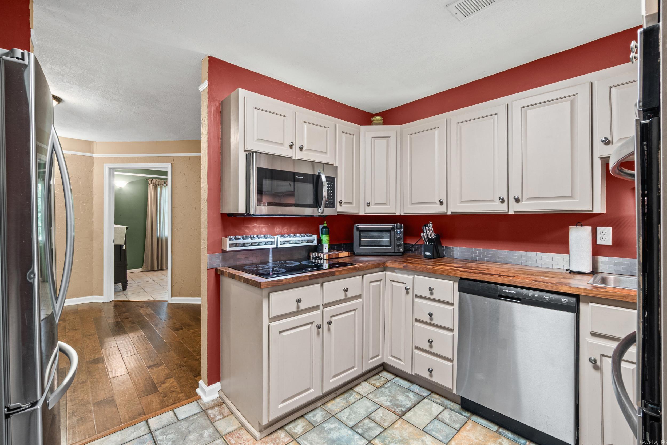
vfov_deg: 77.3
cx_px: 334
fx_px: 278
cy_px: 222
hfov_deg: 100.4
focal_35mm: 15
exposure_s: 3.2
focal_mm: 10
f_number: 9
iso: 250
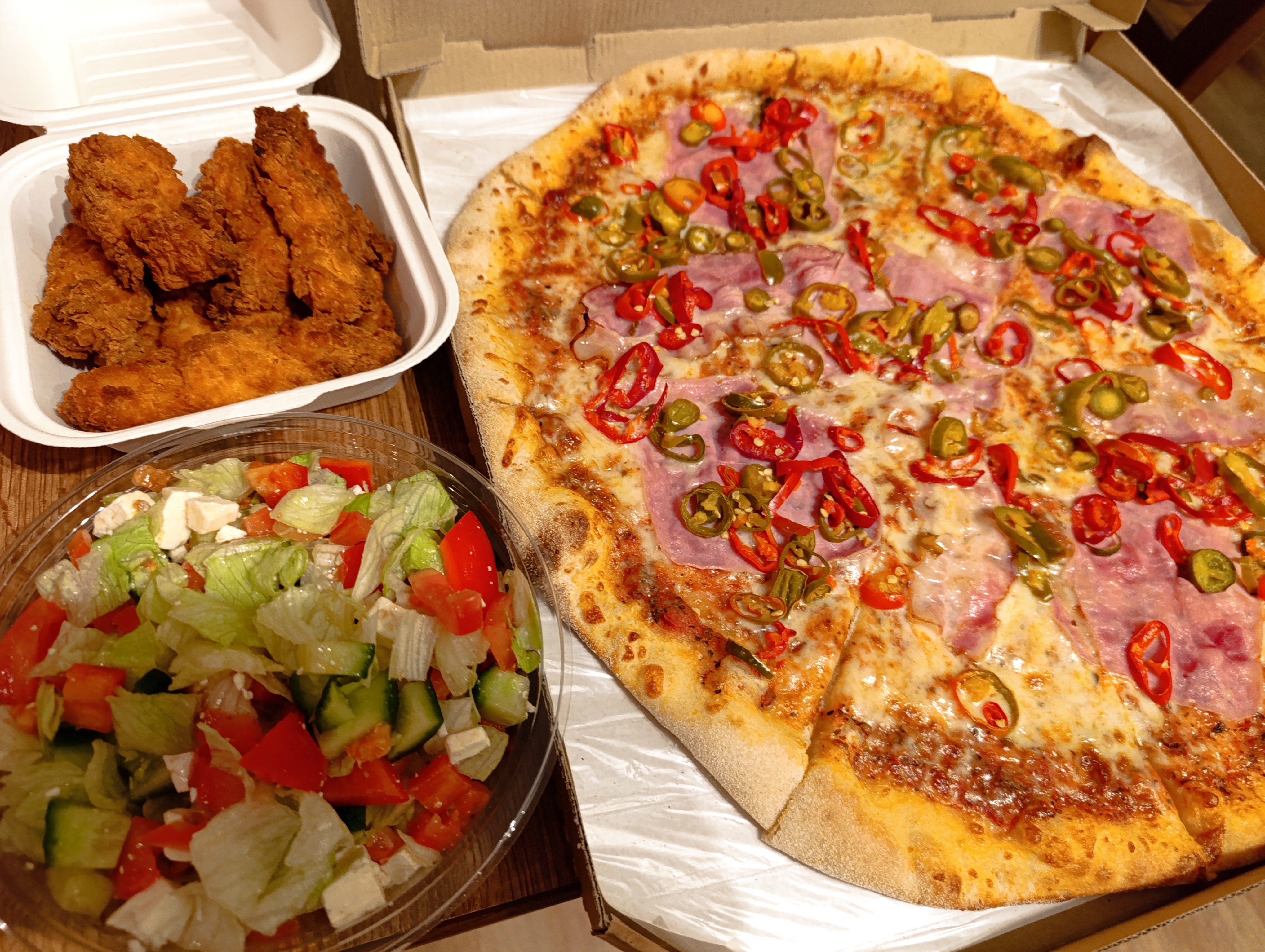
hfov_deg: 73.8
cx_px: 632
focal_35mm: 23
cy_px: 476
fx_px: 842
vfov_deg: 59.0
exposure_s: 1/25
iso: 1000
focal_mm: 6.14
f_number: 1.6
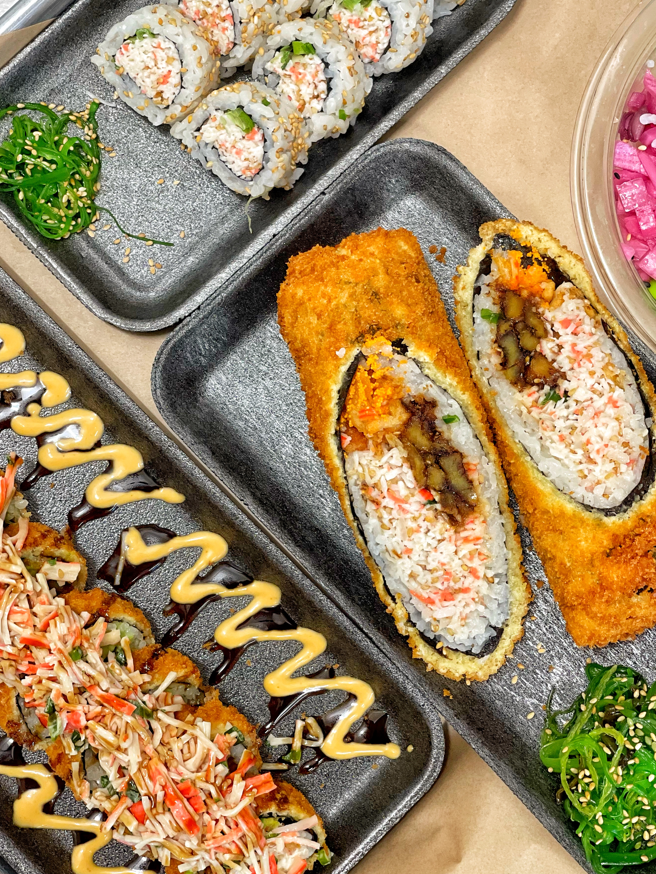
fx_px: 1845
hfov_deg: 20.2
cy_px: 406
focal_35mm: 73
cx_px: 340
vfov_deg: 26.7
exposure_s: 1/40
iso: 250
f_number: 2.2
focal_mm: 7.5
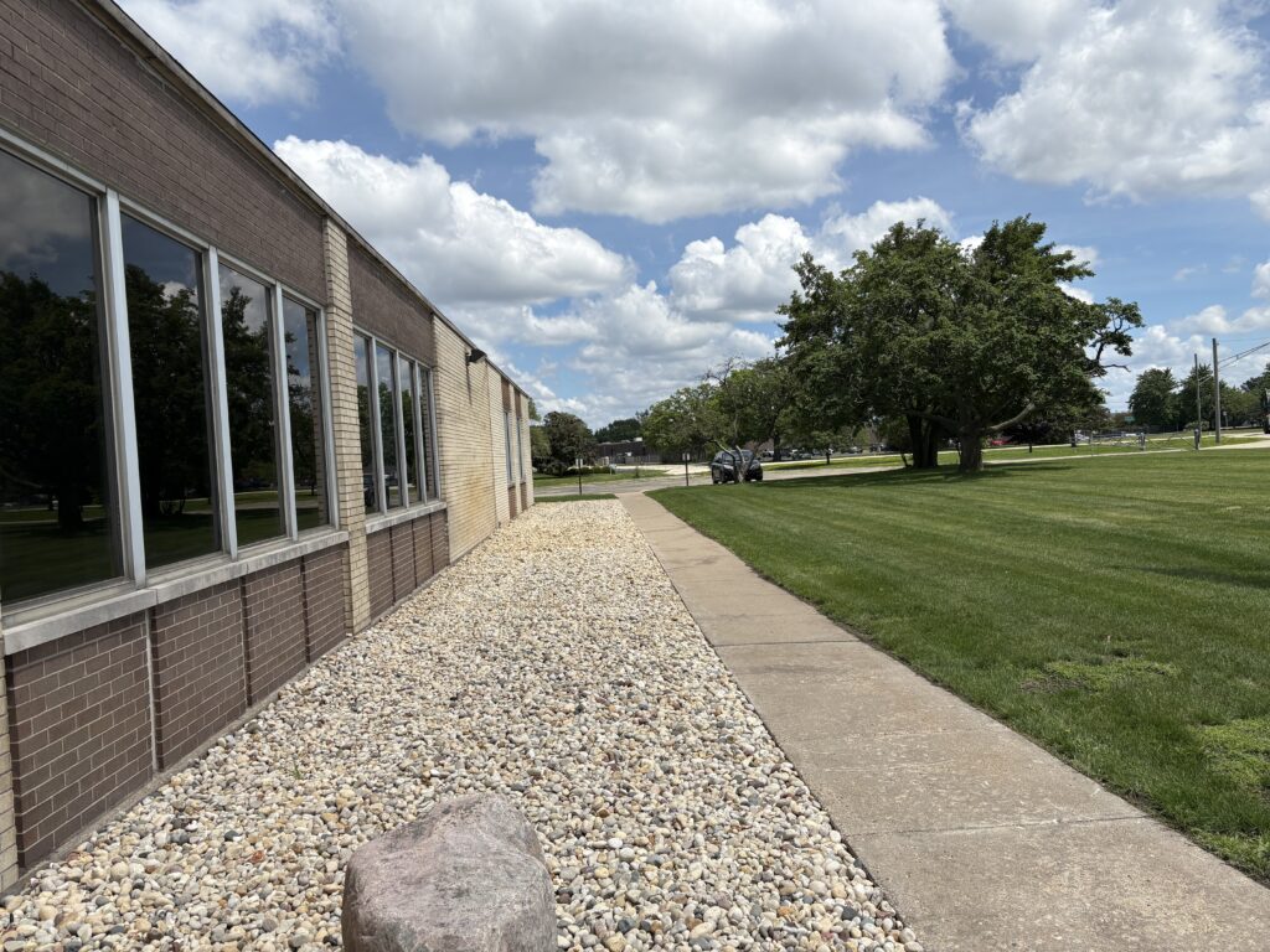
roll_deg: +4.2
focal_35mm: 26
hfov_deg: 67.3
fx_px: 954
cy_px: 476
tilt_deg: +1.2
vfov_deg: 53.1
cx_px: 635
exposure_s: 1/5348
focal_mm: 5.96
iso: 50
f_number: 1.6
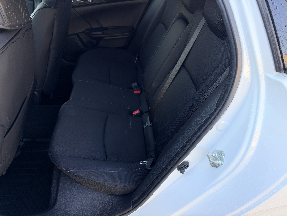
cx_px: 144
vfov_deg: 56.8
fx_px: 199
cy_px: 108
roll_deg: -4.6
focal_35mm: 24
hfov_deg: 71.6
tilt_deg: -39.9
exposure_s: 1/121
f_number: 1.8
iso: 80
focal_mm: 6.93
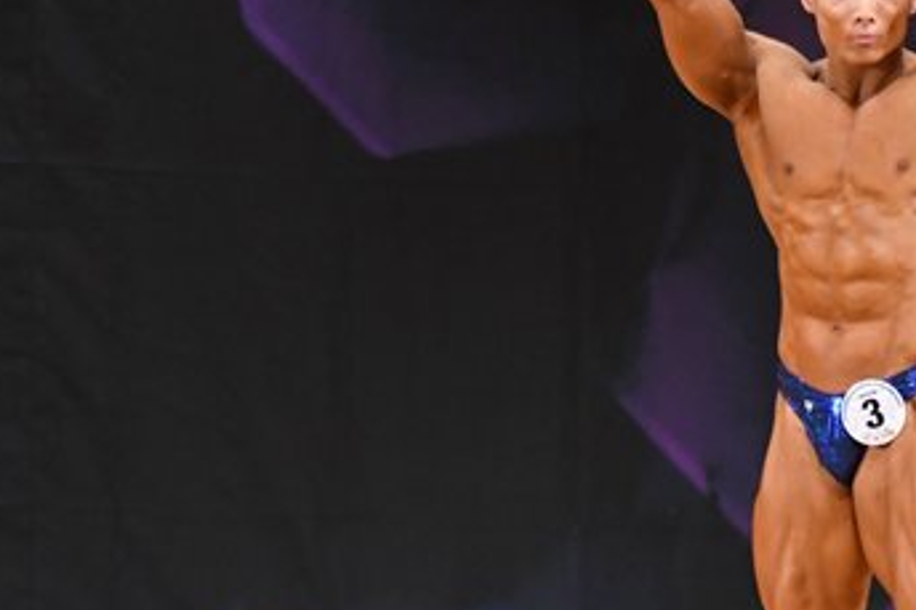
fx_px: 14597
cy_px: 381
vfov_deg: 2.4
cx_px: 928
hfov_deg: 3.6
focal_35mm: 574
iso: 3200
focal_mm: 170
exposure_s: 1/400
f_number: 5.6
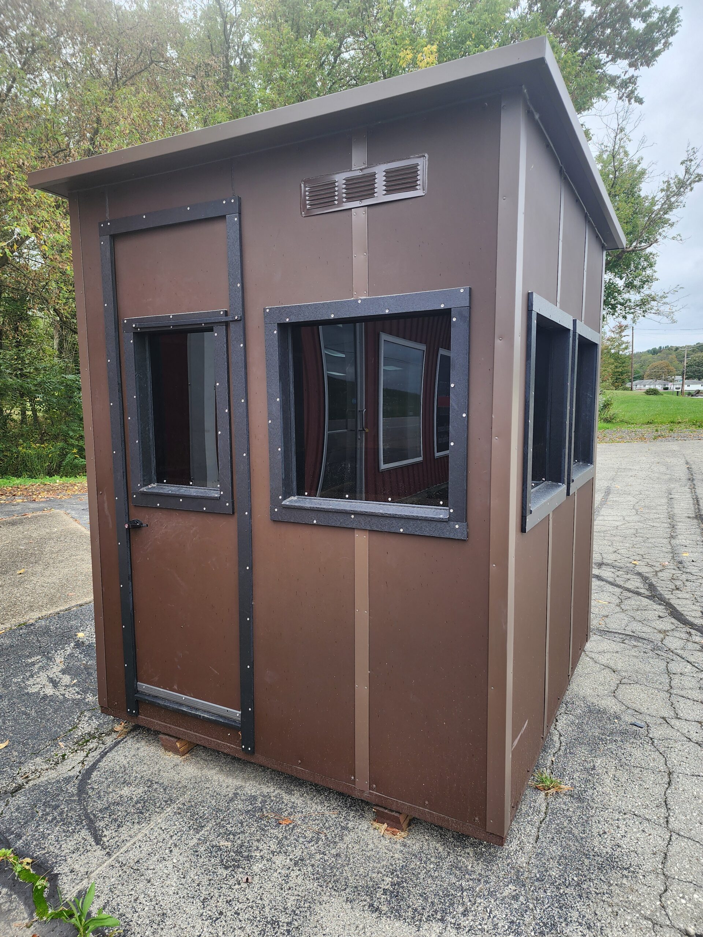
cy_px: 468
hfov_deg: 58.9
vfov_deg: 73.9
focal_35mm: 23
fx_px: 623
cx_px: 352
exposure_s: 1/180
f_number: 1.8
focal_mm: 6.4
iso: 32
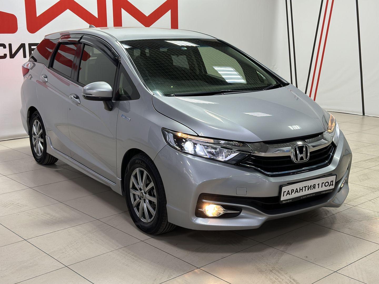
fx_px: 526
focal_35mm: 48
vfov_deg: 30.3
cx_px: 190
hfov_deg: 39.7
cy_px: 142
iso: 100
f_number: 1.78
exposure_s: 1/100
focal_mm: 6.86
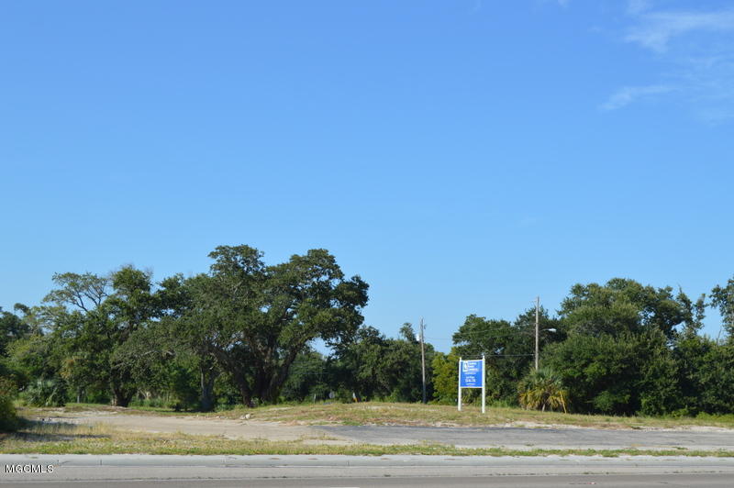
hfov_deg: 37.9
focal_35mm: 52
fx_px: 1070
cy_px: 244
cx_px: 367
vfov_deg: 25.7
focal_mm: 35
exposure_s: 1/200
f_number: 7.1
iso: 100
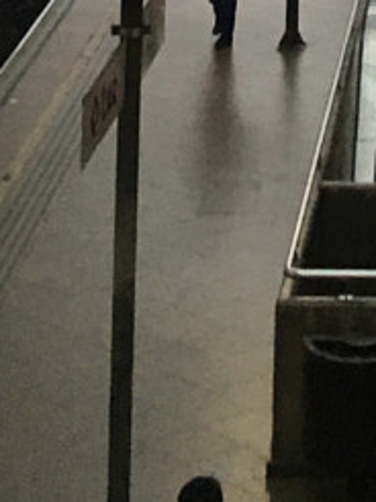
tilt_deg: +2.0
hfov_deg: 7.7
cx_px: 497
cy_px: -865
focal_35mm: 189
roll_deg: +0.4
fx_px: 2742
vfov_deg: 9.0
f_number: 2.2
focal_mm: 4.15
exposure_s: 1/30
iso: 40
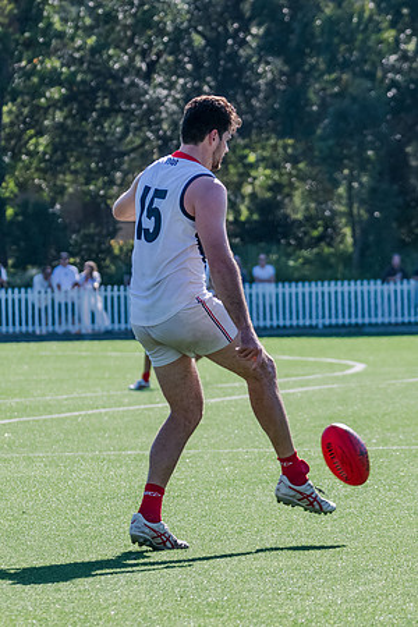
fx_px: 5561
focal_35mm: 319
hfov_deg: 4.3
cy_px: 309
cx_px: 276
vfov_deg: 6.5
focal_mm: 170
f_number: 8
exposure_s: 1/1600
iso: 800
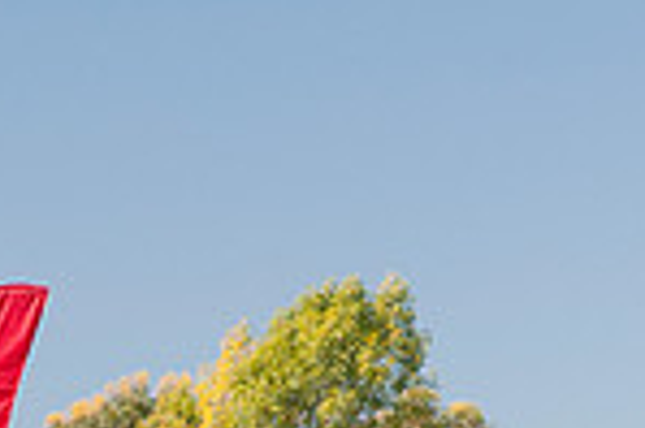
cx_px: 186
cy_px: 793
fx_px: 5745
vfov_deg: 4.2
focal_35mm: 321
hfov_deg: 6.4
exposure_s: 1/200
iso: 400
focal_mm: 55
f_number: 7.1
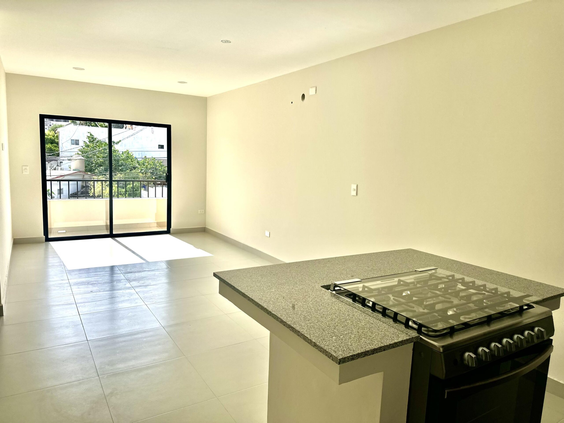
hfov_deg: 71.6
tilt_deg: -8.0
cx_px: 282
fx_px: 391
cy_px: 212
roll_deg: -2.1
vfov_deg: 56.8
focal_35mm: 24
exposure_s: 1/704
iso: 80
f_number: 1.78
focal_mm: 6.86
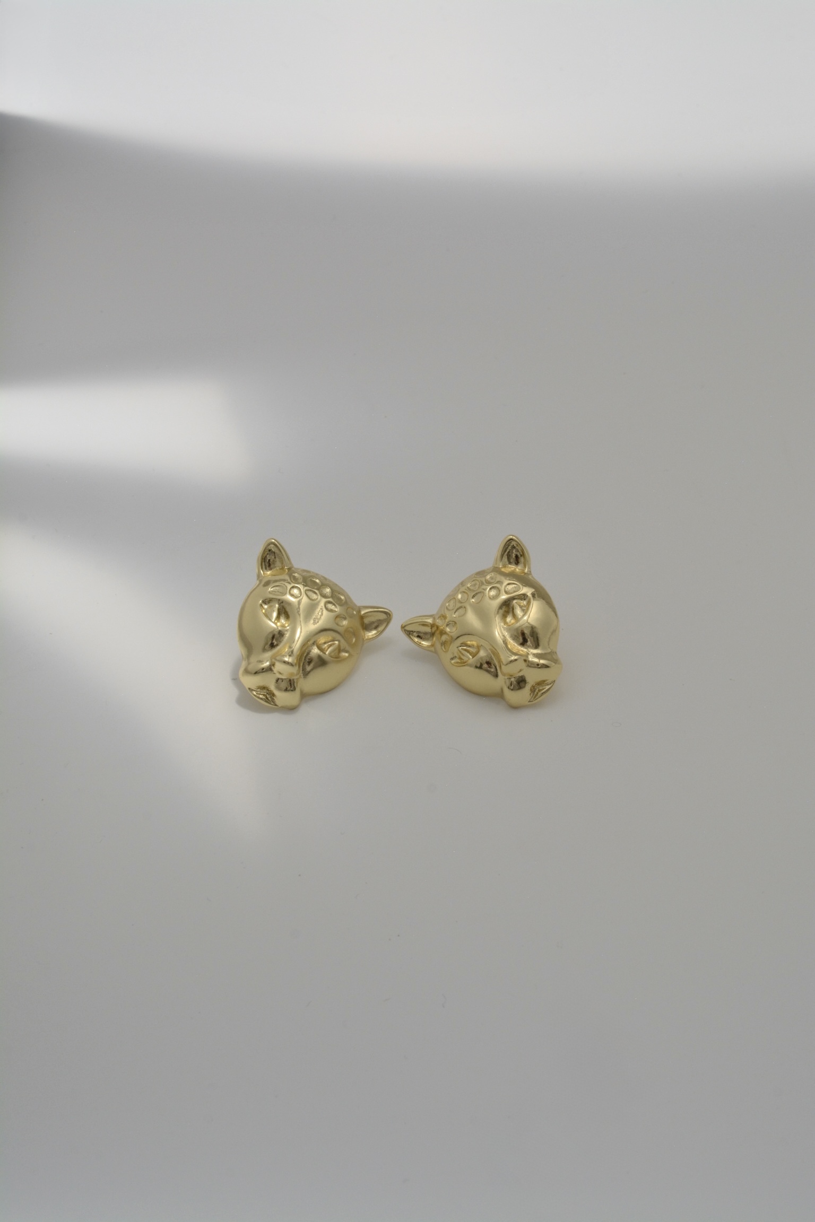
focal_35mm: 72
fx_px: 2445
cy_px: 611
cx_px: 408
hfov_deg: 18.9
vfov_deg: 28.1
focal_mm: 48
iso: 500
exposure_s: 1/1000
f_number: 16
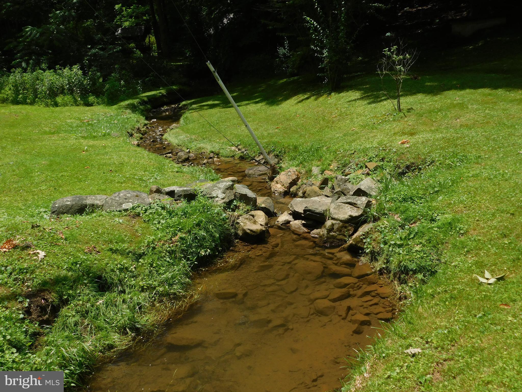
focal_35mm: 40
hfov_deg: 46.8
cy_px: 196
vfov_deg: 36.0
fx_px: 603
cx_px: 261
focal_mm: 7.1
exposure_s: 1/1000
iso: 125
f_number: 3.6
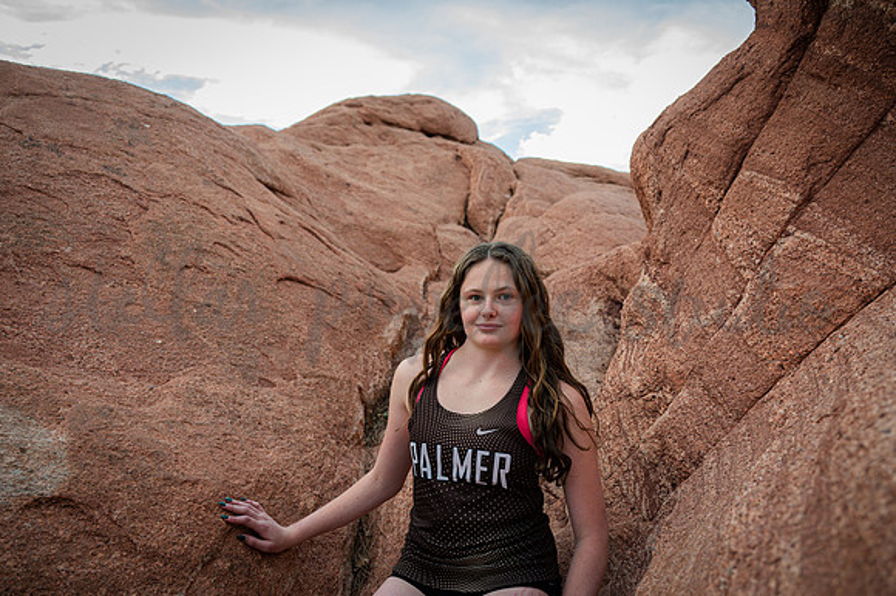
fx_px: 784
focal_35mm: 32
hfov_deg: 59.5
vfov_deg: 41.7
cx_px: 448
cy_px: 298
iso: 800
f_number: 4.8
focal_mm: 31.5
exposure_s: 1/250
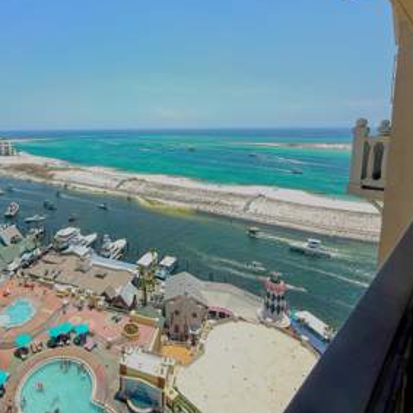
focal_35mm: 21
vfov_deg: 71.2
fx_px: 283
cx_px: 115
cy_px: 160
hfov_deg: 68.5
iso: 50
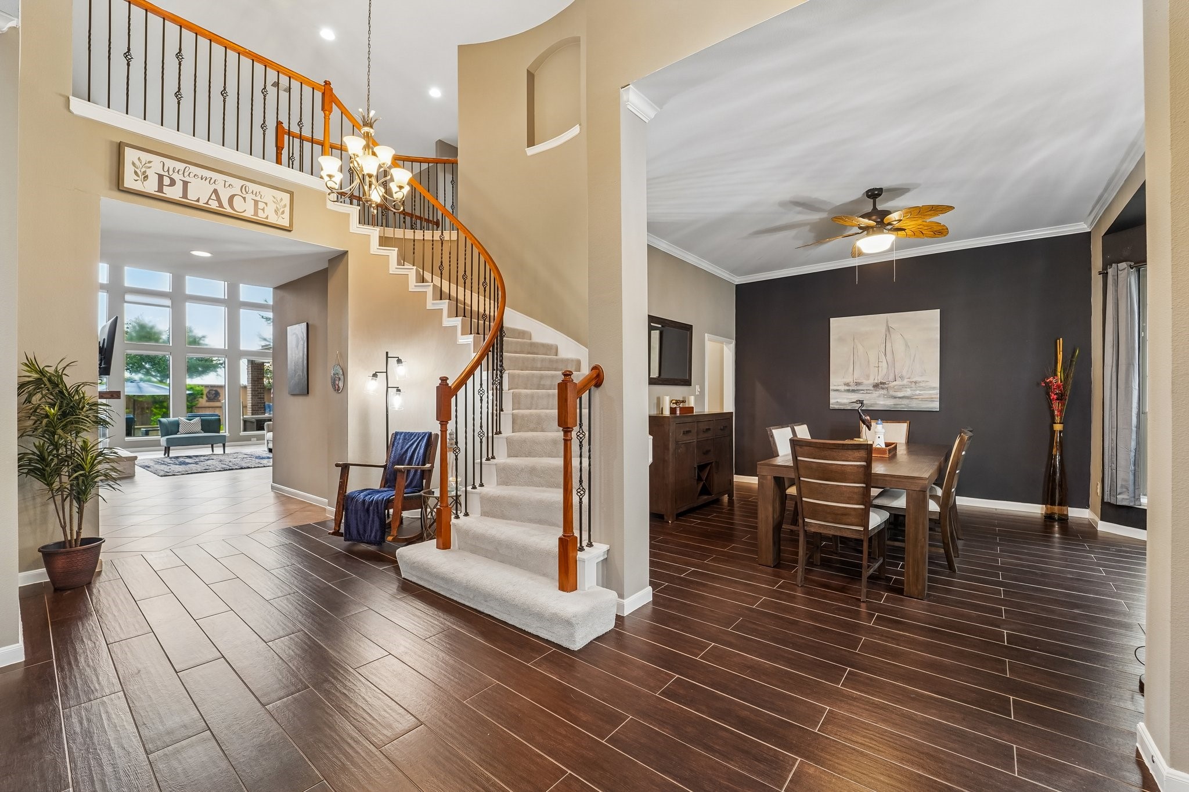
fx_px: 462
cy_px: 396
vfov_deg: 81.2
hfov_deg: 104.3
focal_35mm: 14
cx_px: 594
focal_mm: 14
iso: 500
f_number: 8
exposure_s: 1/13
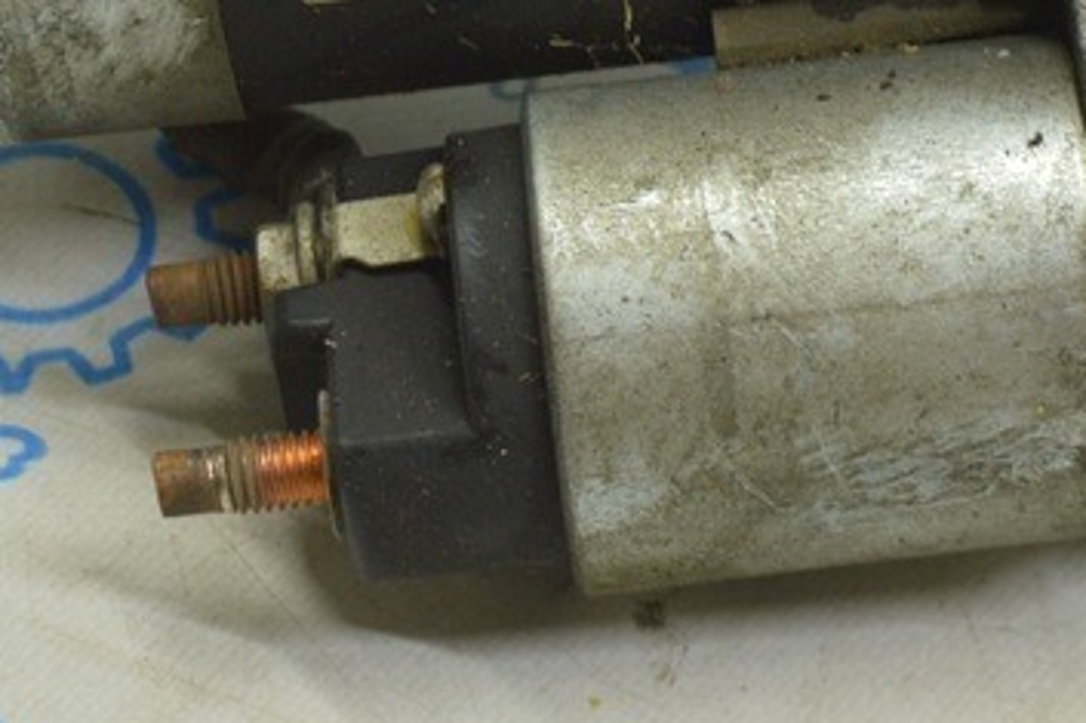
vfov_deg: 6.8
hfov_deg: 10.2
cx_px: 935
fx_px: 6030
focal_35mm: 200
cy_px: 14
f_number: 5.6
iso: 400
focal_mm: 46
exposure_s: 1/20
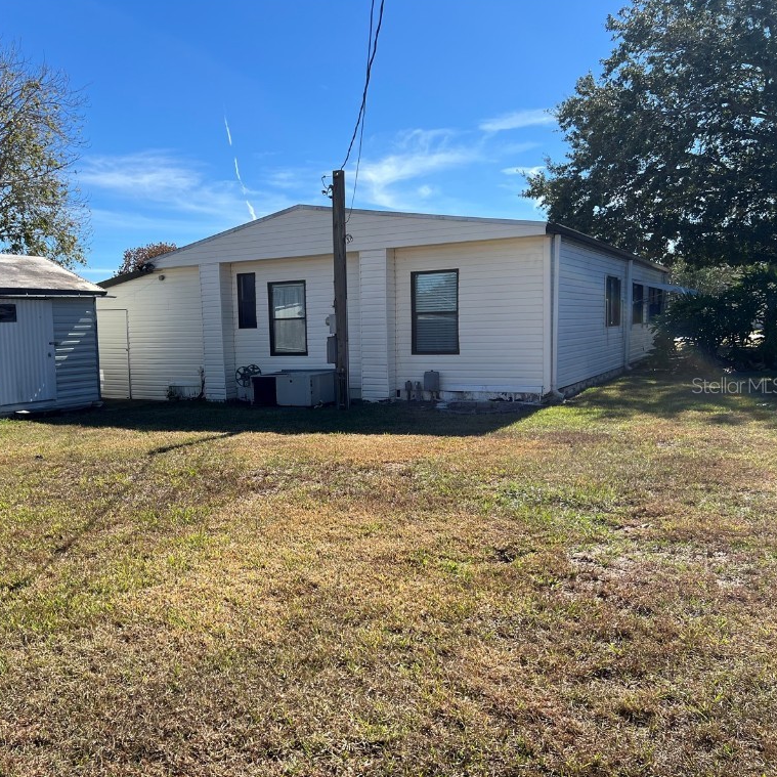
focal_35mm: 31
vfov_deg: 52.5
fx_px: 787
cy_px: 385
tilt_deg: -4.4
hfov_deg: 51.6
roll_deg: +1.6
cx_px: 264
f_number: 1.5
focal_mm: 5.7
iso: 50
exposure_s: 1/3831
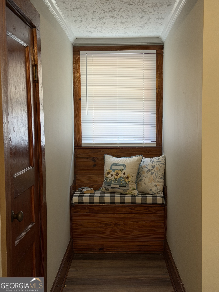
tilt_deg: -4.7
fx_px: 405
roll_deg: +0.6
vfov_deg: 39.7
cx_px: 110
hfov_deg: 30.3
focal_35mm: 48
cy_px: 146
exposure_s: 1/120
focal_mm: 6.76
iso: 80
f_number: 1.78
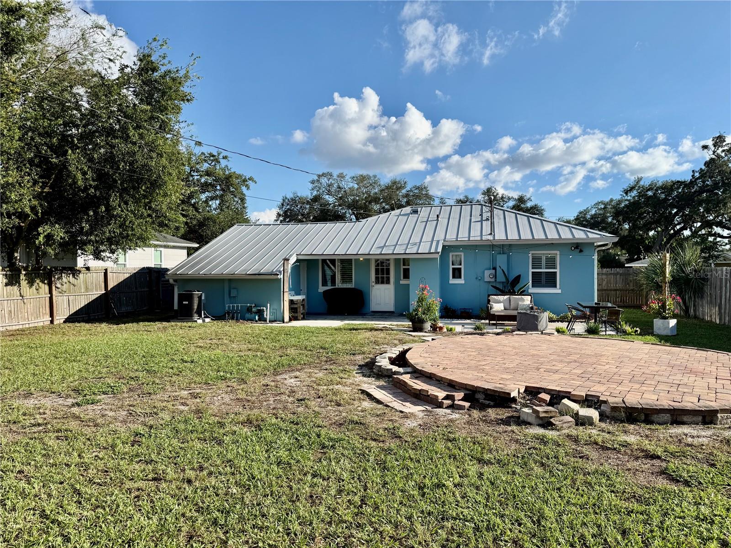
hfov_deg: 71.6
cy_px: 274
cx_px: 366
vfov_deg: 56.8
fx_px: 507
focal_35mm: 24
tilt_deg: -3.0
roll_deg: +0.7
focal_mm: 6.76
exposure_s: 1/4673
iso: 80
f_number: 1.78
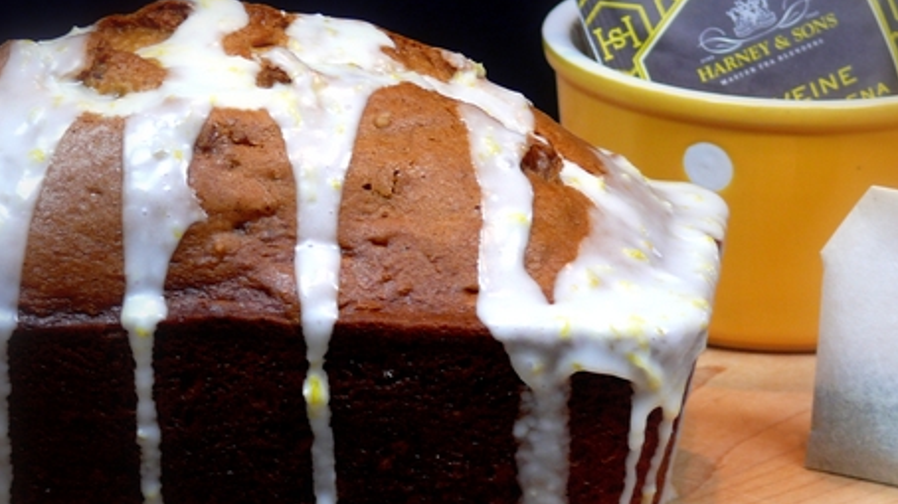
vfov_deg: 6.8
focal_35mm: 178
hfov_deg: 12.1
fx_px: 4237
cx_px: 454
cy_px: 351
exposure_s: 1/30
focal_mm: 27.2
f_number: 3.6
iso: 160
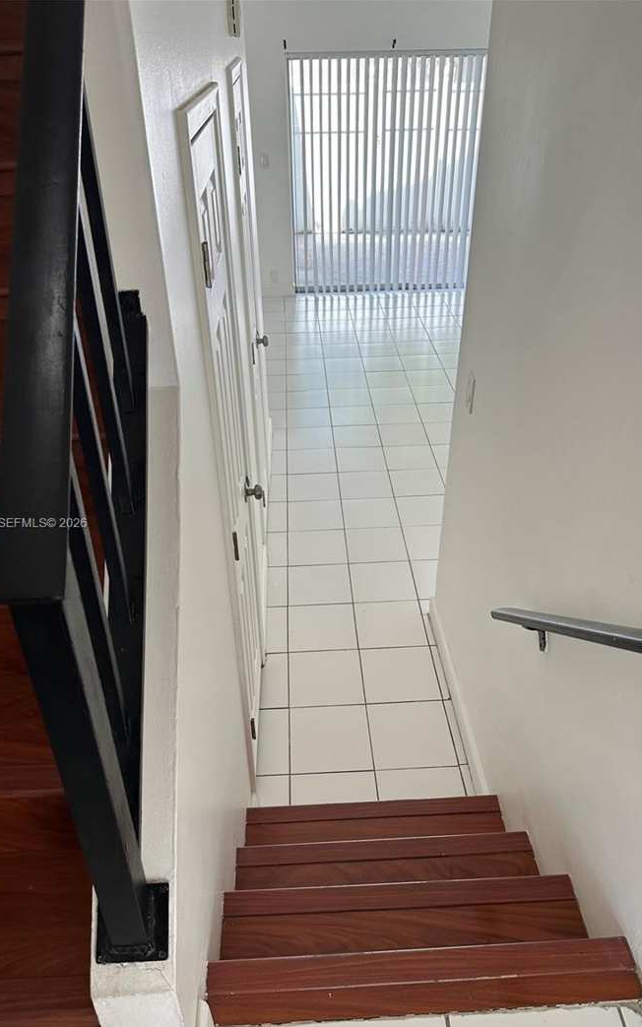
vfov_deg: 70.4
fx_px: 728
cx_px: 319
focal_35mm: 26
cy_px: 524
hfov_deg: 47.6
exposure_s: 1/179
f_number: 1.78
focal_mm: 6.86
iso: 64
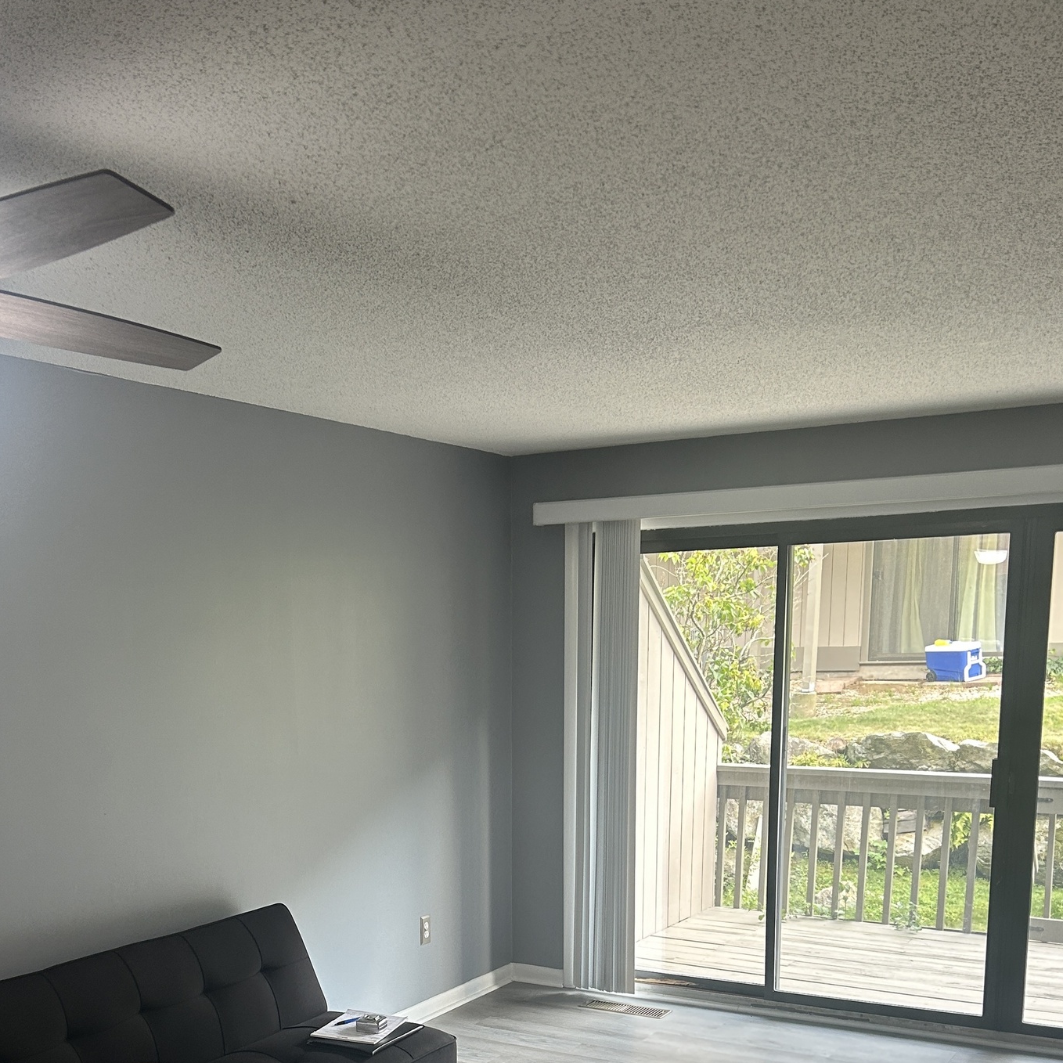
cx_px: 437
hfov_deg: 42.7
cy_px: 897
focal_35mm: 39
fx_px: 1355
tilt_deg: -10.2
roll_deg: +0.5
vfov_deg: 40.5
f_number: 1.5
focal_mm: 5.7
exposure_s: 1/120
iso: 100
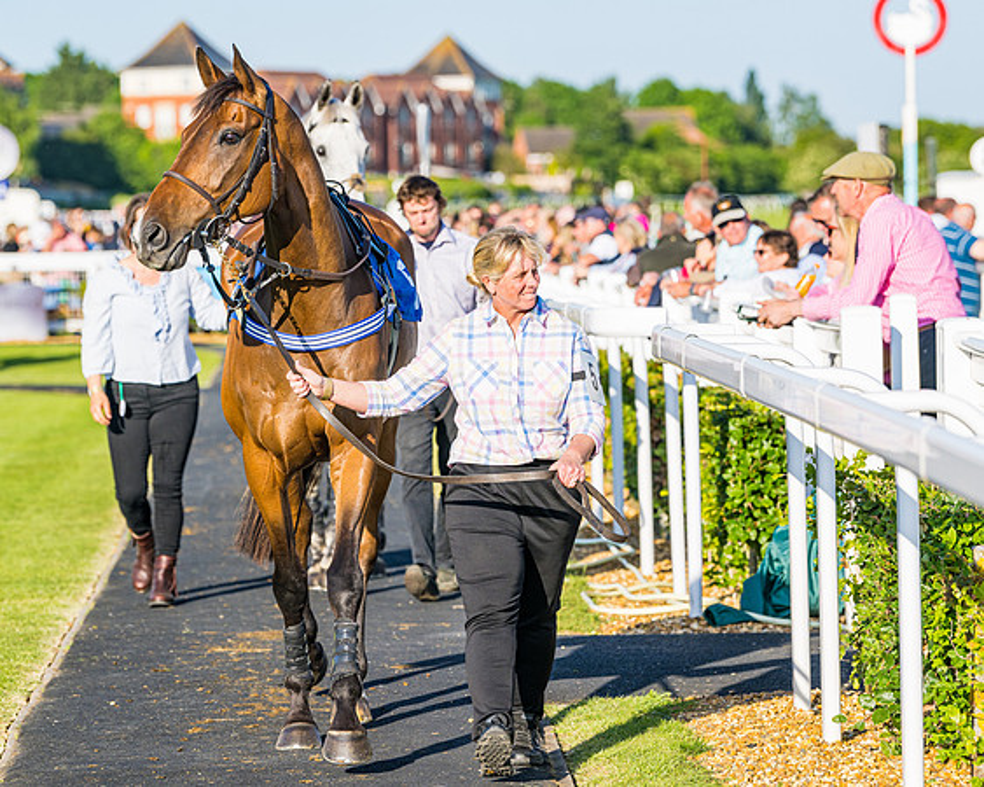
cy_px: 393
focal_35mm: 186
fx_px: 5413
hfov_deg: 10.4
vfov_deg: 8.3
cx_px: 522
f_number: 5
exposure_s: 1/1250
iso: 200
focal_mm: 165
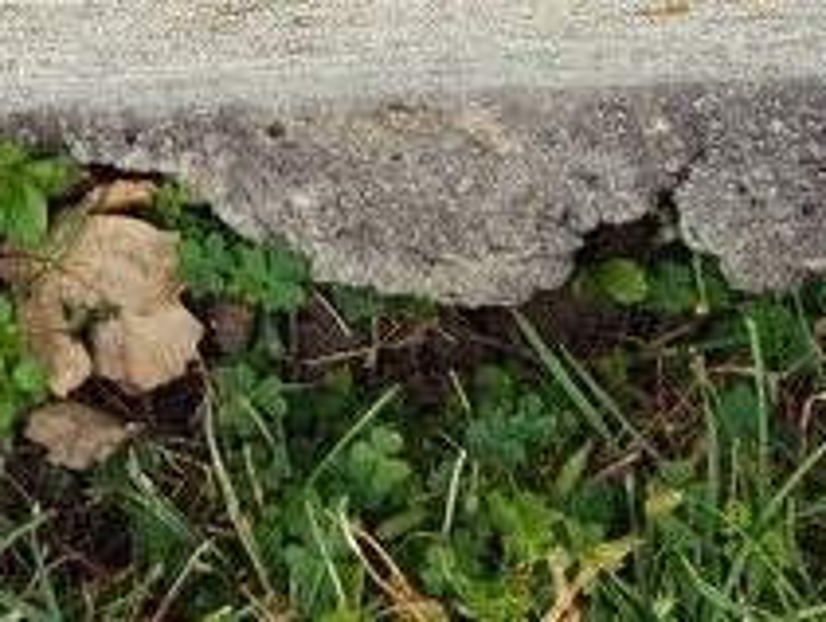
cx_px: 125
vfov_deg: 14.6
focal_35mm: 87
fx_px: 2080
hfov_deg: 22.1
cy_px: -548
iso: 100
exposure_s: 1/324
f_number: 1.8
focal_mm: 5.56
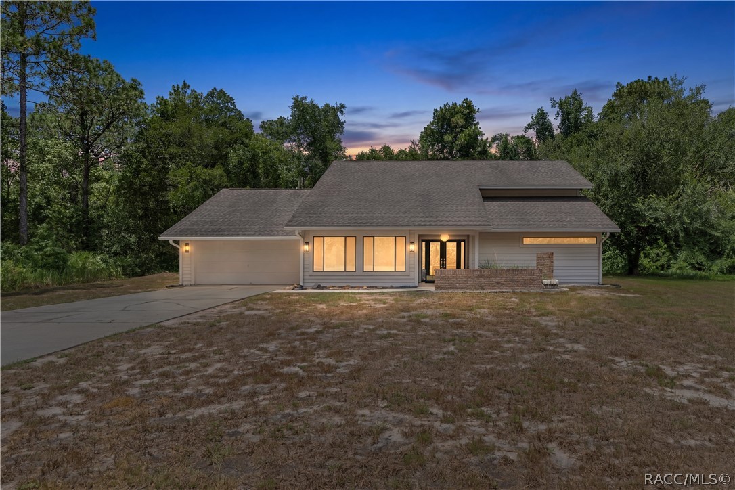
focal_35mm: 20
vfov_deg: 63.2
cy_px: 245
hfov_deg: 85.4
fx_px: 398
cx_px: 368
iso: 200
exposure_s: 1/640
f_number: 8
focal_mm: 13
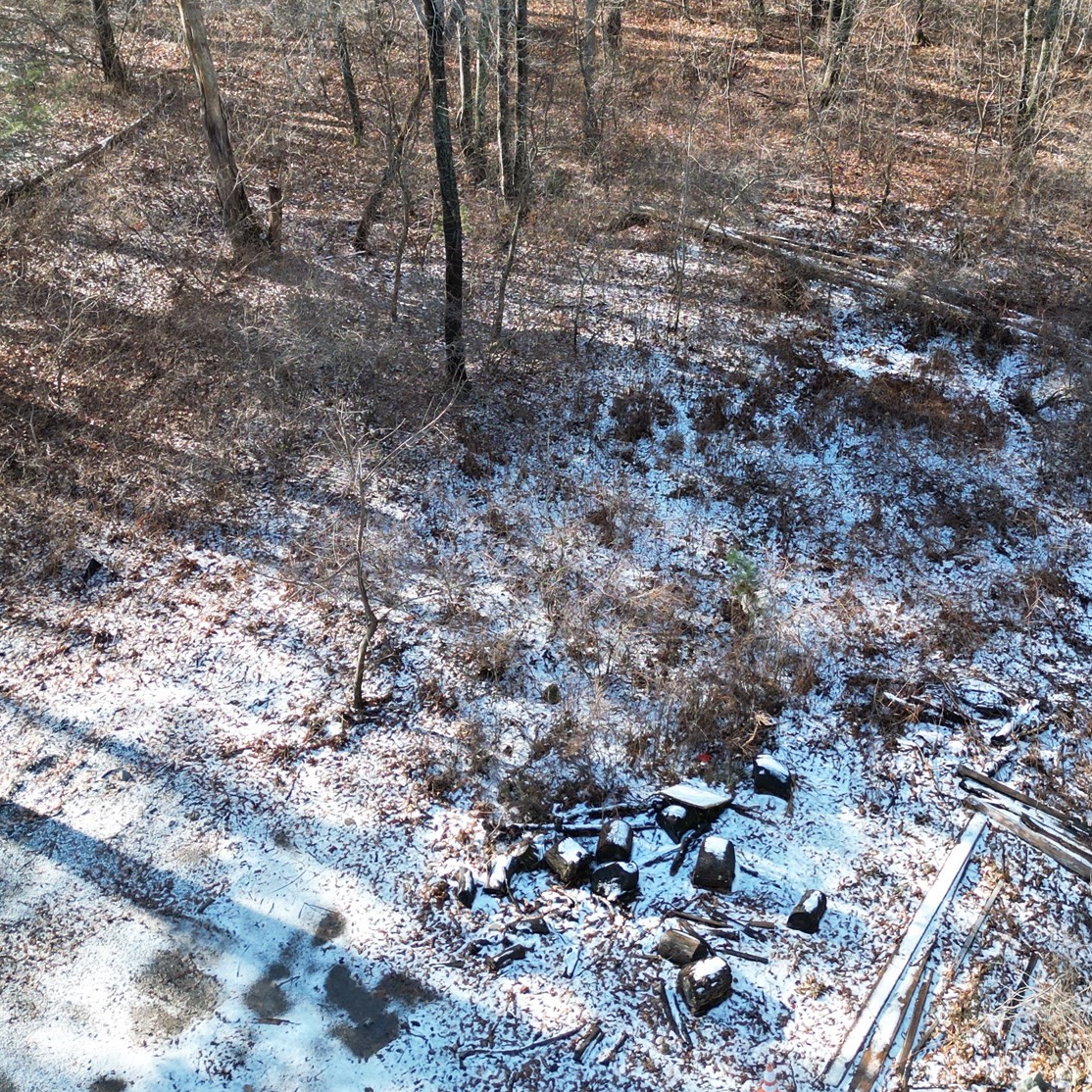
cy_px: 389
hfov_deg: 42.7
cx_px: 648
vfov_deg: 42.4
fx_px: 1392
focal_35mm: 39
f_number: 1.7
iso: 200
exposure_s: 1/400
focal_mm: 6.72
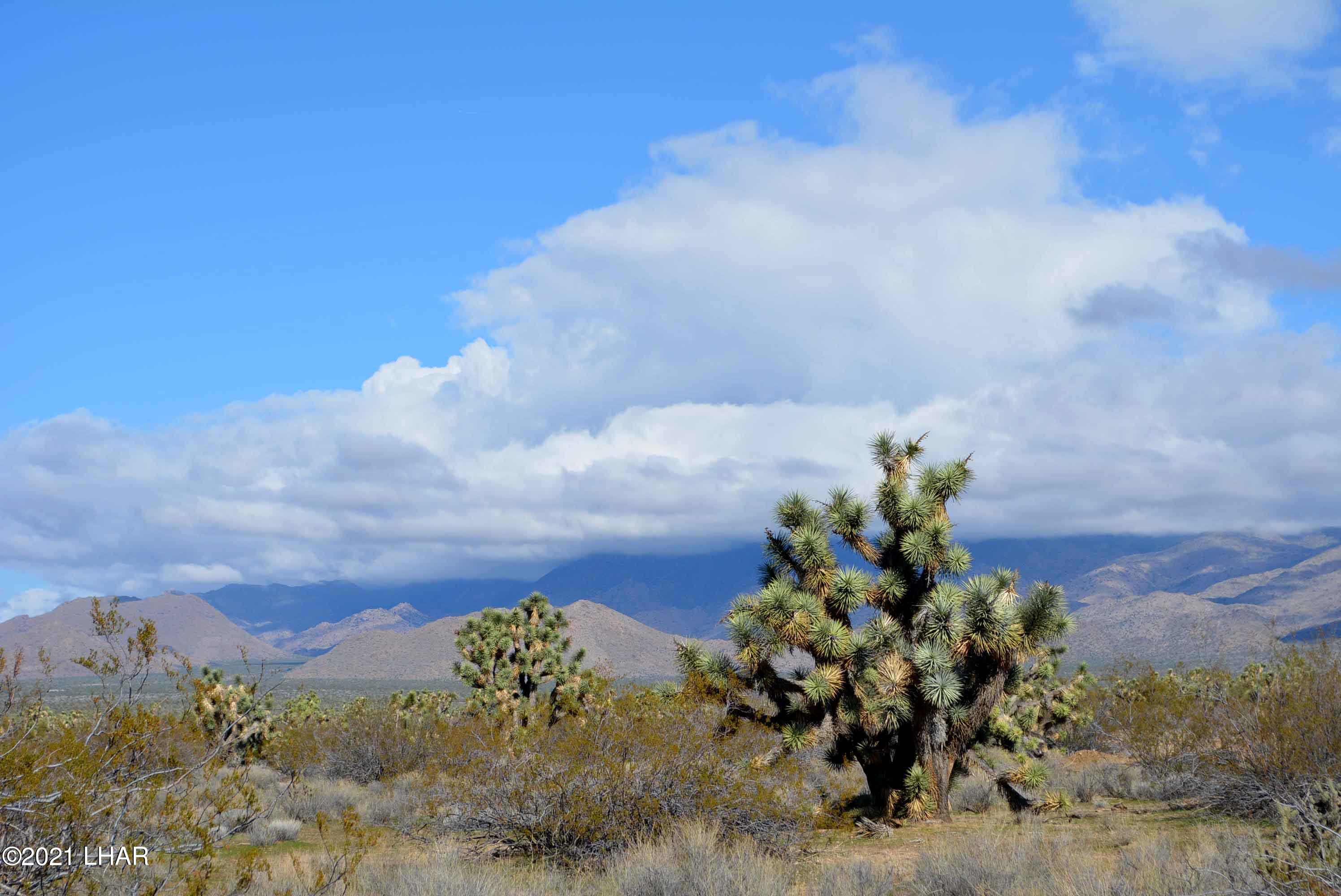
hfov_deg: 24.6
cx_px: 670
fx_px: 3075
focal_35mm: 82
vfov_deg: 16.6
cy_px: 448
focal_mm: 55
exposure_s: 1/320
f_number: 9
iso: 100
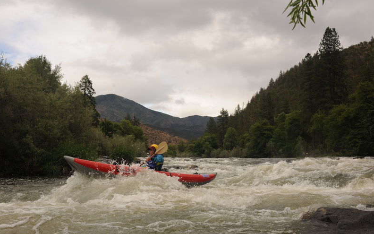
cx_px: 187
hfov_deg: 54.0
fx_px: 367
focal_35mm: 36
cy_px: 125
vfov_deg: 35.3
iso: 250
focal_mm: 35
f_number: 10
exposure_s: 1/250
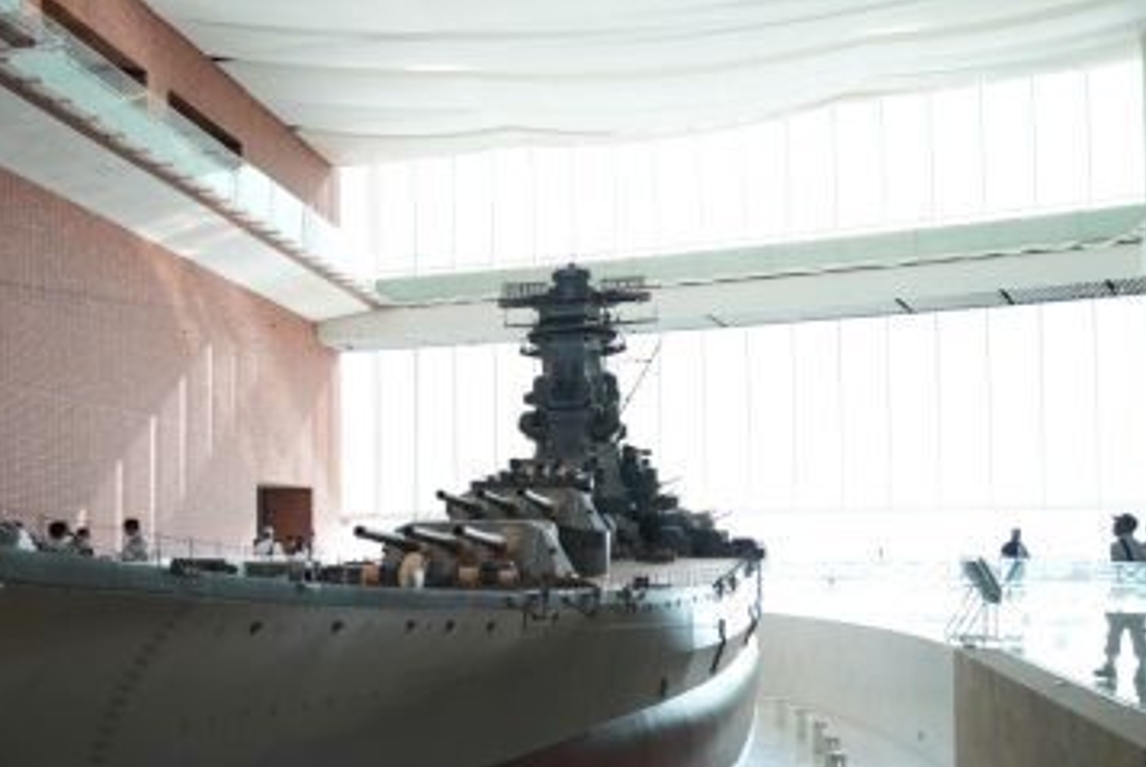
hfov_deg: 44.5
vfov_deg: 31.1
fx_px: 1370
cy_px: 494
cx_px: 353
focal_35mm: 43
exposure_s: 1/125
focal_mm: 30
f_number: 2.8
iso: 125
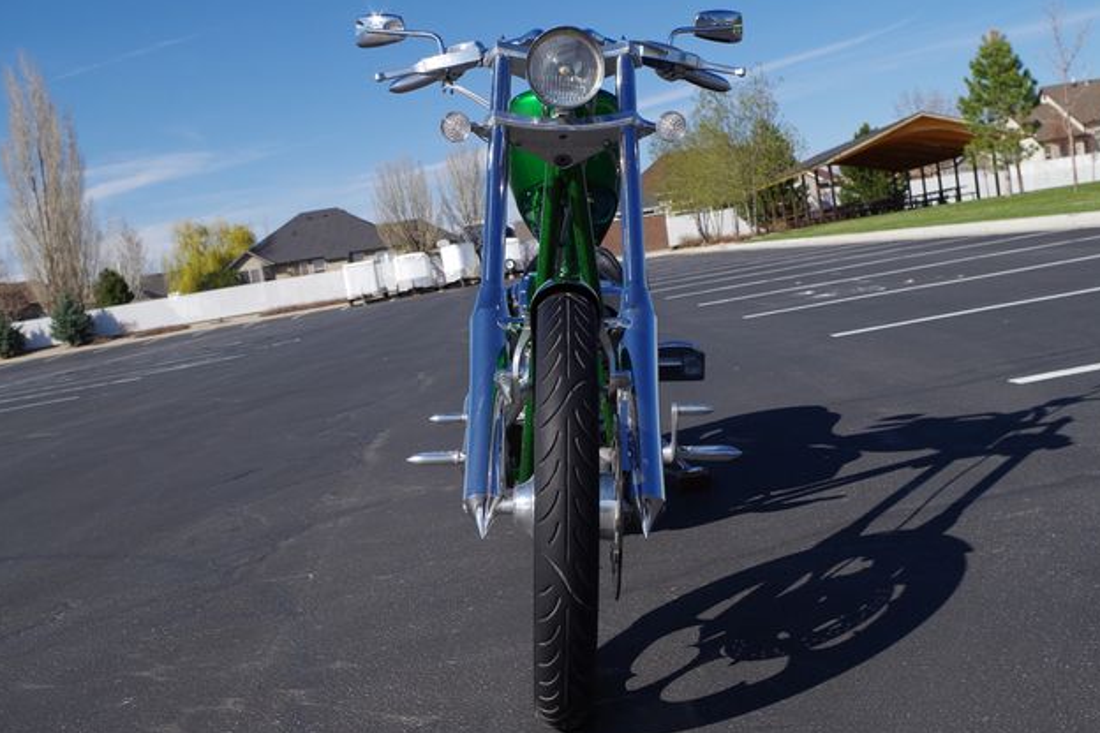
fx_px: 1222
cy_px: 367
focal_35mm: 40
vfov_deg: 33.4
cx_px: 559
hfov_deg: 48.5
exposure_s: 1/320
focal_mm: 26.25
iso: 100
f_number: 8
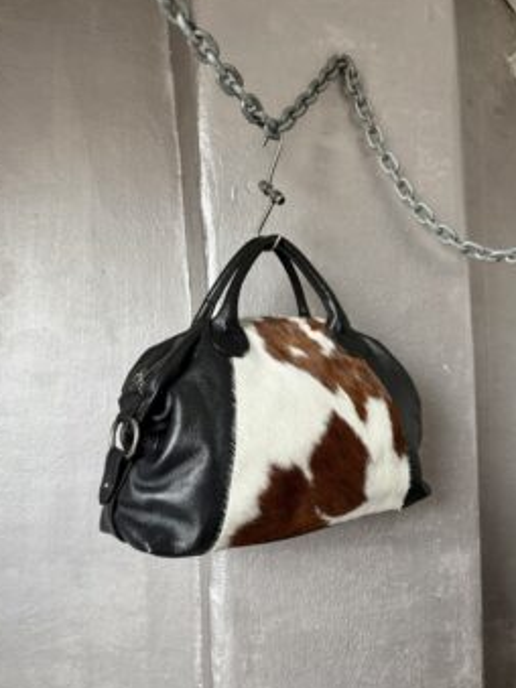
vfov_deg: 69.4
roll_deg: -0.2
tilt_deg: +2.5
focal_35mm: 25
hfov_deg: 54.8
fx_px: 497
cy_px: 344
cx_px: 255
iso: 250
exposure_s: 1/60
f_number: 1.78
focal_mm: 6.76
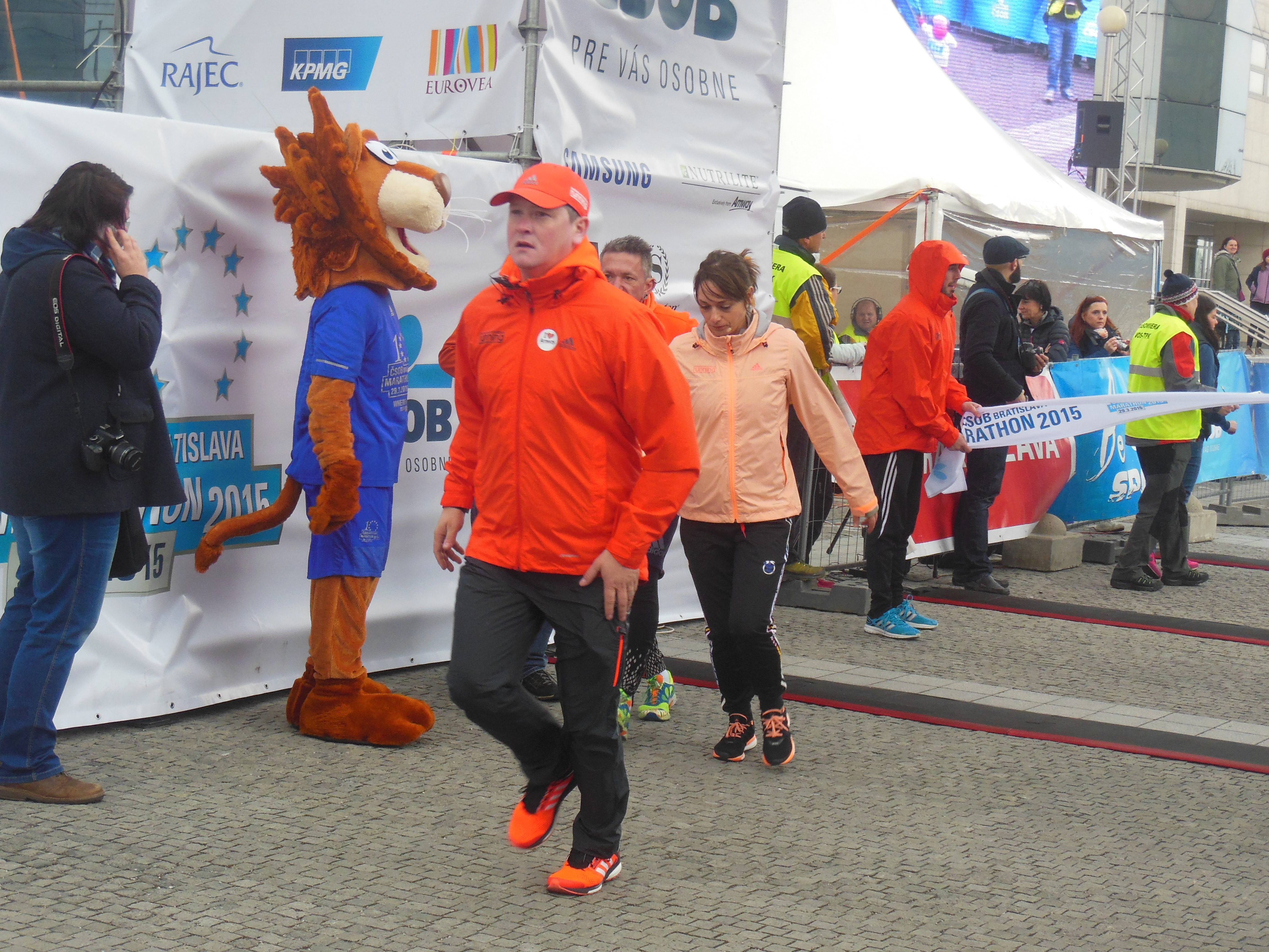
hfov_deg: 29.4
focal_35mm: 66
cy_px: 476
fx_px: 2420
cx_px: 634
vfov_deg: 22.3
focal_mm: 11.7
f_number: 4.3
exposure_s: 1/250
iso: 200
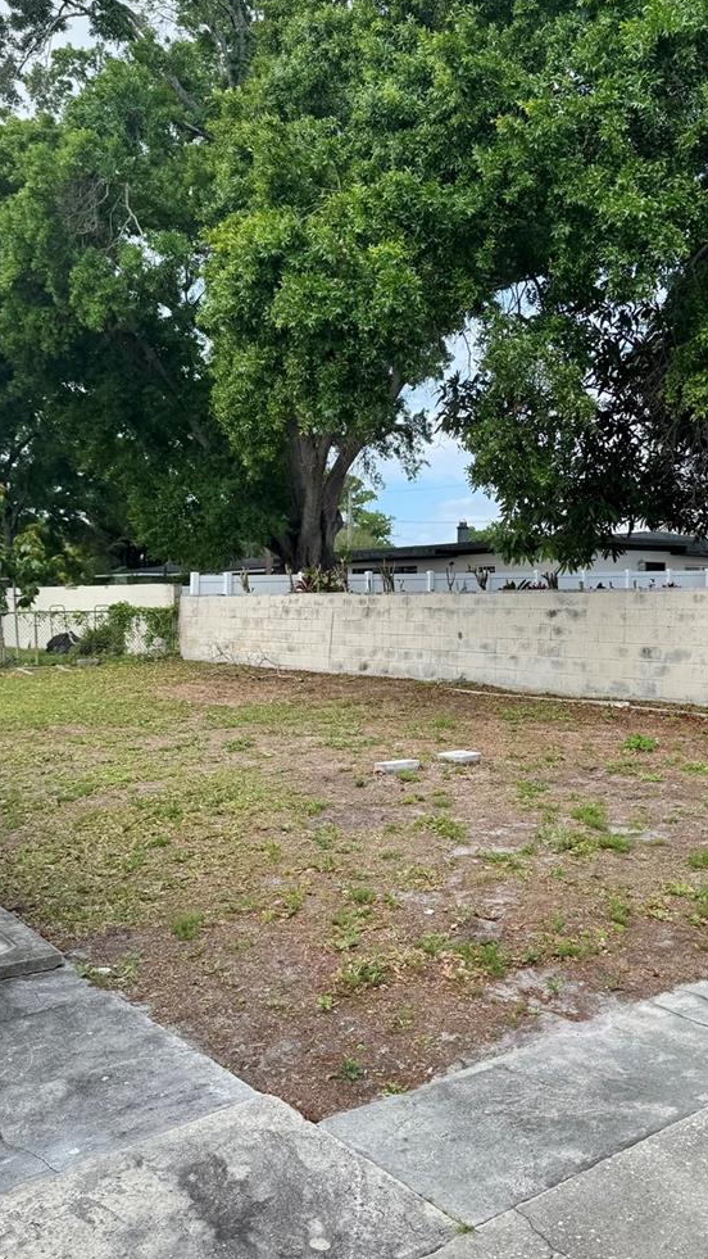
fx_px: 1068
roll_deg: +0.2
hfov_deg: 36.5
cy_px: 628
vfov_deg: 61.0
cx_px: 437
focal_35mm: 32
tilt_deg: -1.9
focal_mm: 6.76
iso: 80
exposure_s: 1/1456
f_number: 1.78
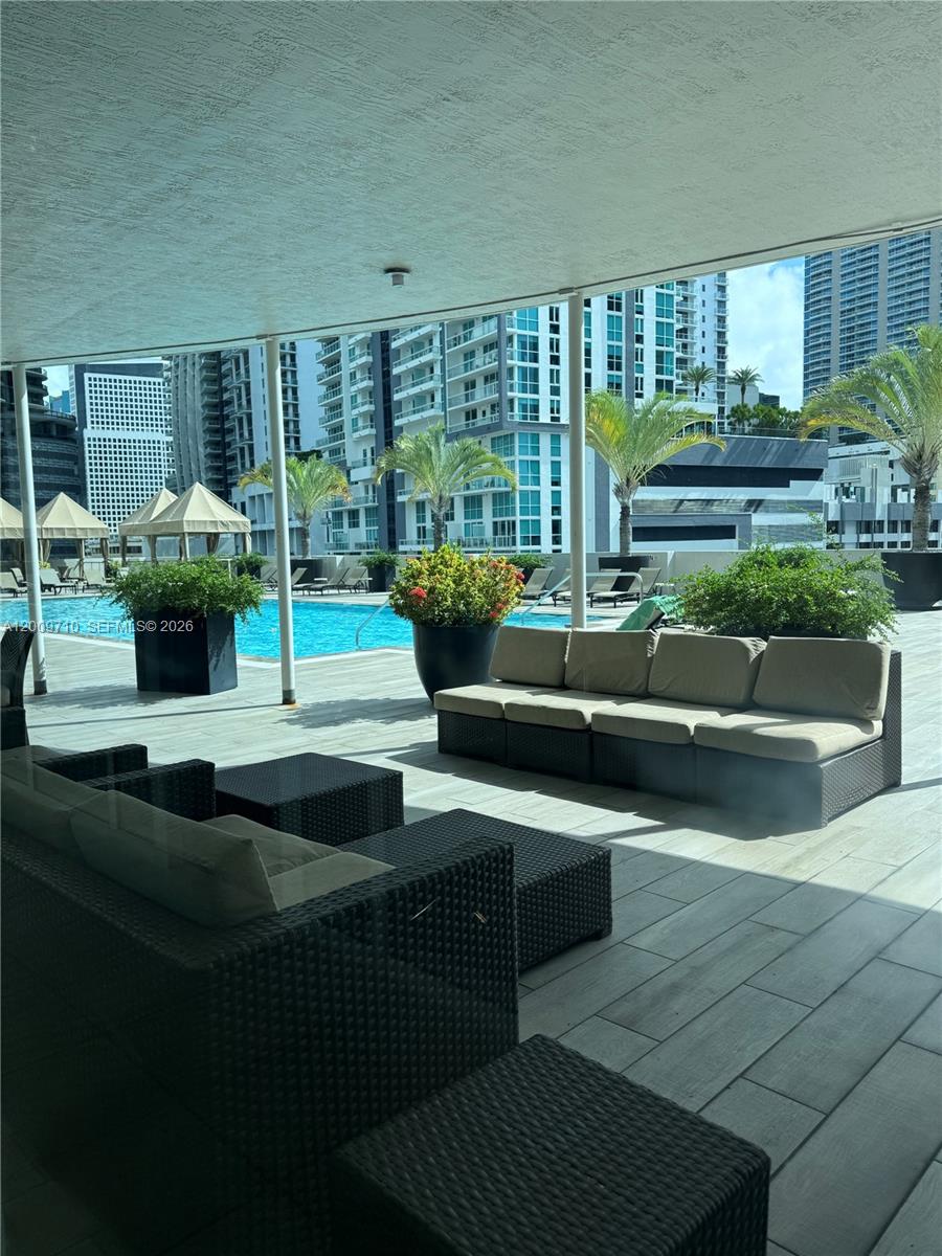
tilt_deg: -6.4
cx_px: 471
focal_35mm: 24
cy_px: 628
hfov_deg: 56.8
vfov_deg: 71.6
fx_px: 871
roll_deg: +1.3
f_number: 1.78
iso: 80
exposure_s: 1/2041
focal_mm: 6.76
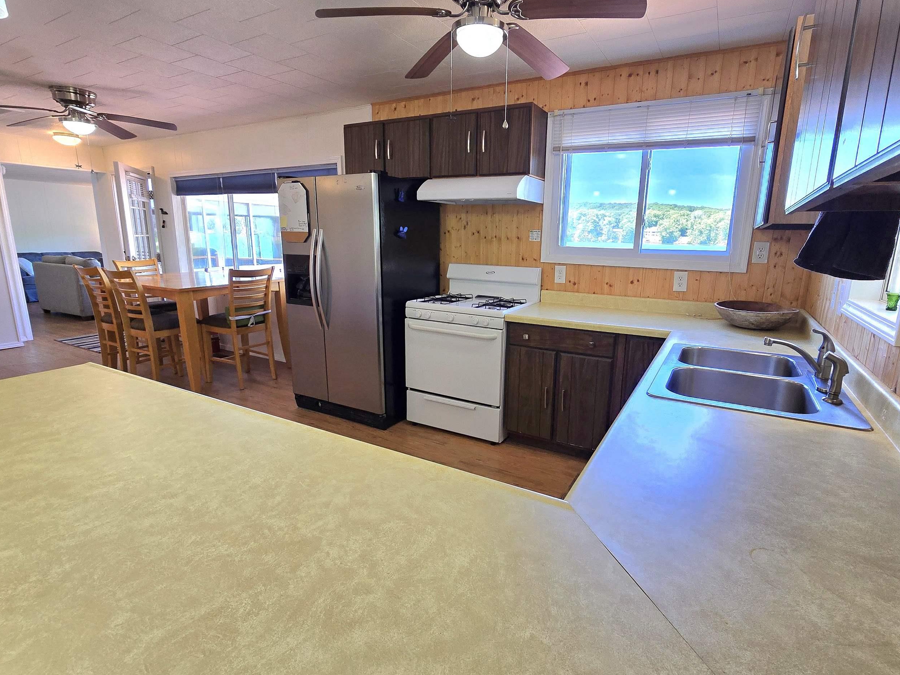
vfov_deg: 78.1
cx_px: 482
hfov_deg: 94.3
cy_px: 335
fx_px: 416
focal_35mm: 16
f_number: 2.2
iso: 80
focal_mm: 2.2
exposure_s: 1/120
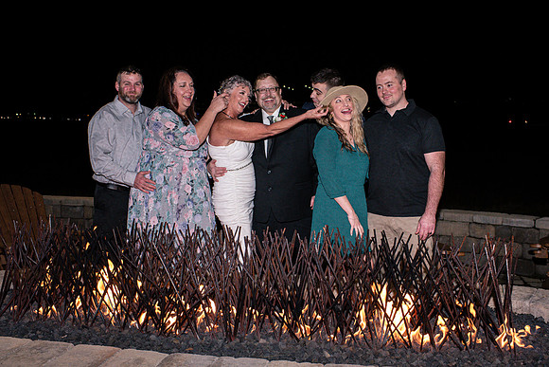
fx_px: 582
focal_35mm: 38
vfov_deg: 34.9
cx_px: 291
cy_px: 175
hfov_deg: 50.5
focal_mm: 35
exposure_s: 1/200
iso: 2500
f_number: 5.6
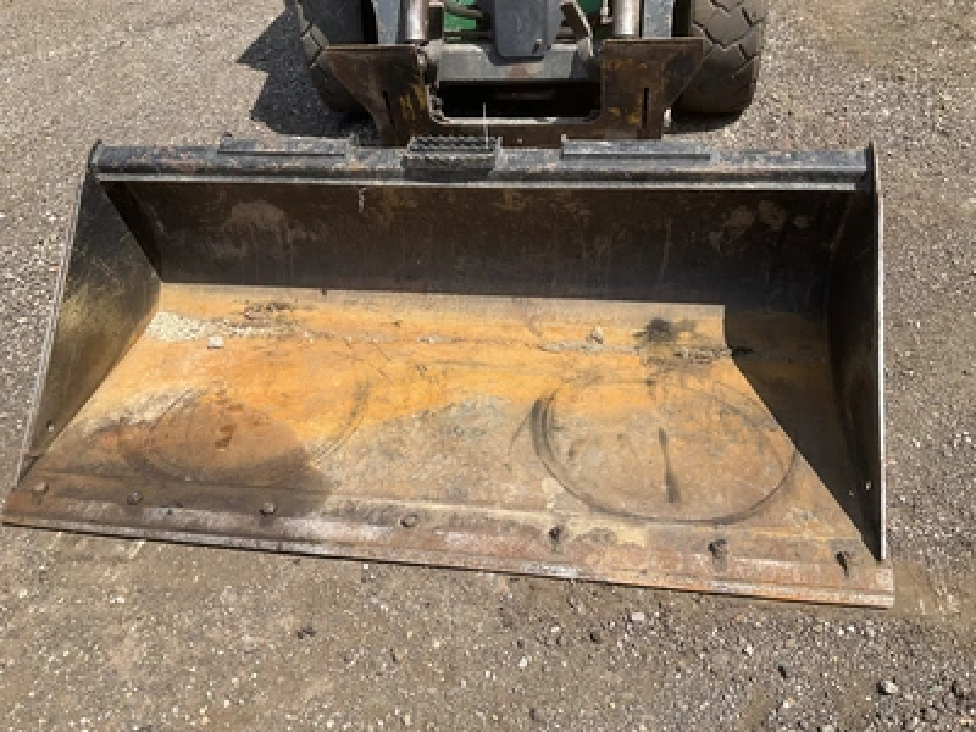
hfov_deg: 61.7
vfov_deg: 48.2
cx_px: 488
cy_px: 366
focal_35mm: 29
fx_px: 818
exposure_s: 1/1577
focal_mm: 3
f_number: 1.8
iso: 25
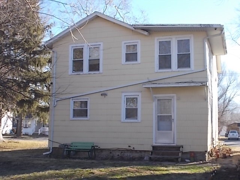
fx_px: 347
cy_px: 90
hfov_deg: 38.2
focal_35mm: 50
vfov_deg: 29.1
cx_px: 120
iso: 80
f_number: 4.5
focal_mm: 9
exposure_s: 1/160
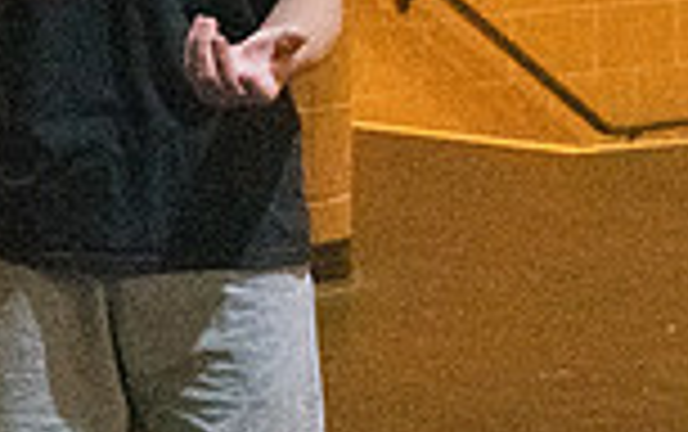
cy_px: 63
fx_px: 5425
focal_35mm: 289
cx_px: -562
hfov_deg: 7.1
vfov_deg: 4.6
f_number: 5.6
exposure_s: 1/400
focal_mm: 50
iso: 25600
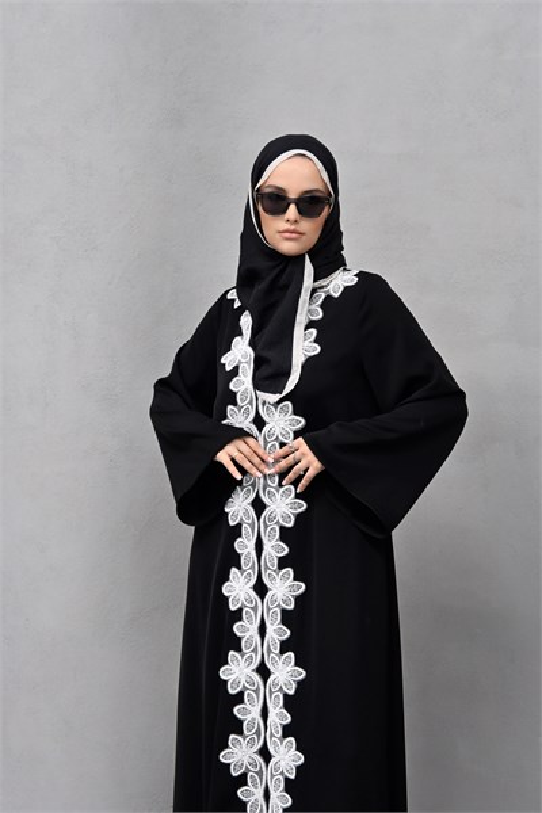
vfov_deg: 27.0
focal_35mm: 75
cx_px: 271
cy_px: 406
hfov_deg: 18.2
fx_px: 1694
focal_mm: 50
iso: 1600
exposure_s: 1/250
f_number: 6.3
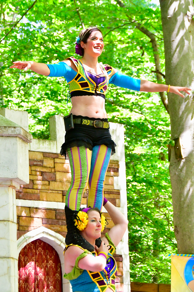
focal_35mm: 112
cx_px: 97
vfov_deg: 18.3
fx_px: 905
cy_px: 146
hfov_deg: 12.2
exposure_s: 1/320
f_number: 5.6
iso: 2800
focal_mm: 75
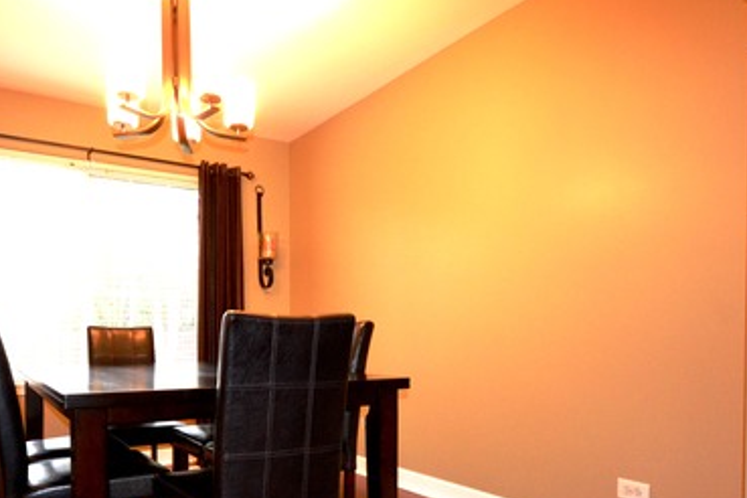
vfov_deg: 48.4
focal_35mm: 26
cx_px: 308
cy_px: 345
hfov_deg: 68.9
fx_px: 539
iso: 2200
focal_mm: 10
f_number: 4
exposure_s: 1/60
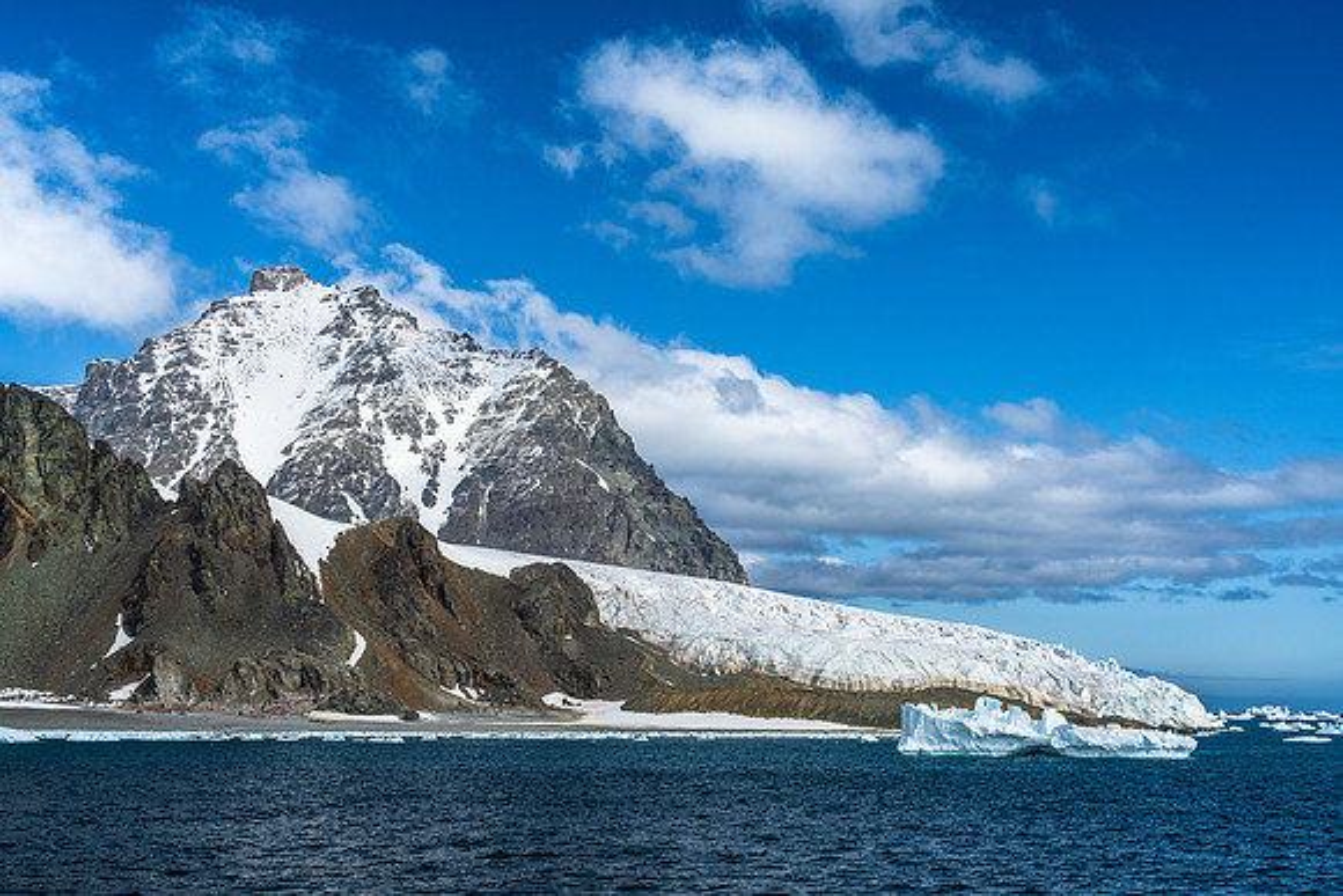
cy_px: 448
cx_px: 672
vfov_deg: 28.1
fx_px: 1791
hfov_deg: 41.1
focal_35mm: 48
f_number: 9
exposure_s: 1/500
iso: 250
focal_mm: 48
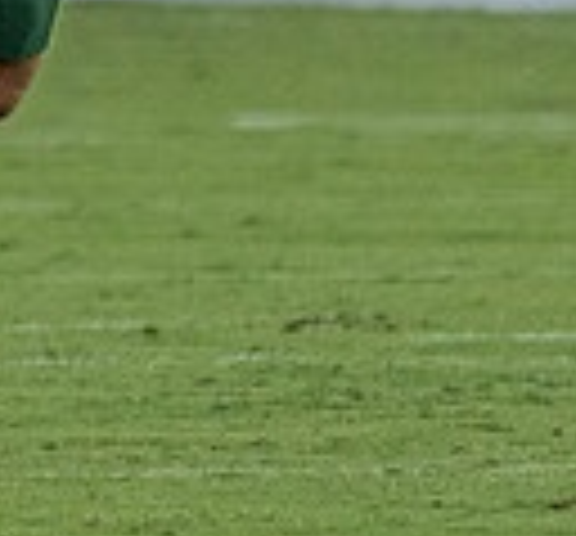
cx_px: -914
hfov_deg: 0.8
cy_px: -246
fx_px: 40678
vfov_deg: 0.8
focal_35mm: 2238
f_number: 5.6
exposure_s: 1/1000
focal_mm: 339
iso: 2000
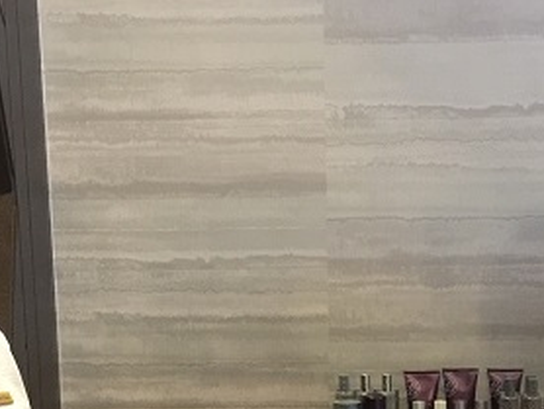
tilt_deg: -11.0
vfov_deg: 19.3
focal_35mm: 73
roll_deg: -0.7
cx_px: 389
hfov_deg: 26.4
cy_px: 463
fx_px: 1148
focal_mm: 4.15
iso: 200
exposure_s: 1/8
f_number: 2.2
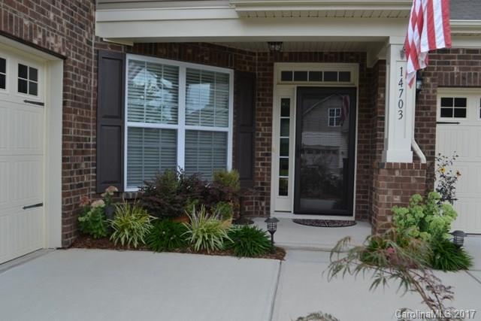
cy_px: 160
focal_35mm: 33
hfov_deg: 57.2
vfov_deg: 40.0
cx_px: 240
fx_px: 441
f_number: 5.6
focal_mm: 22
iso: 100
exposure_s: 1/125
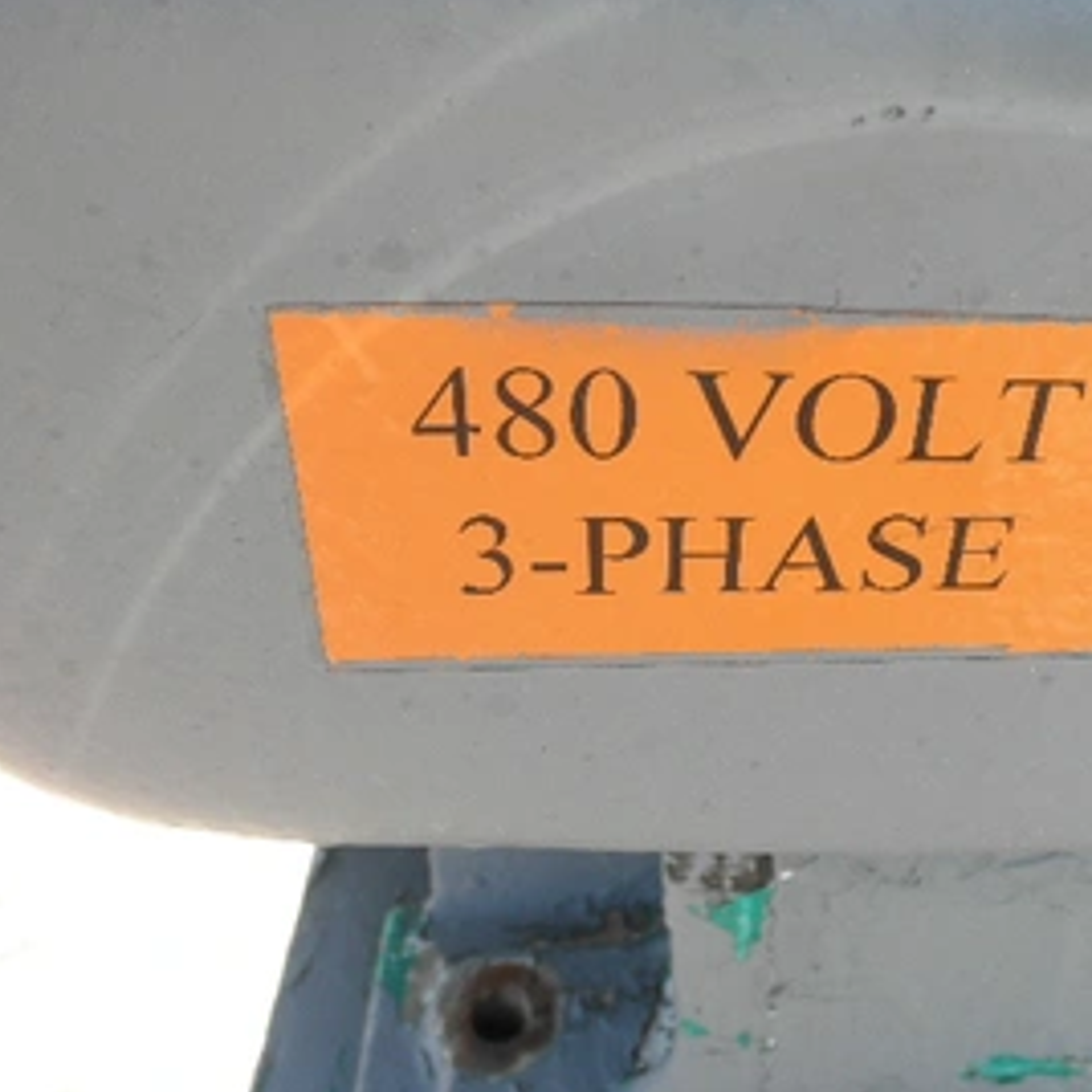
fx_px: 1321
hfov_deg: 44.4
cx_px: 705
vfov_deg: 44.9
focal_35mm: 37
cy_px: 538
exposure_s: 1/200
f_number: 3
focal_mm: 5
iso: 64
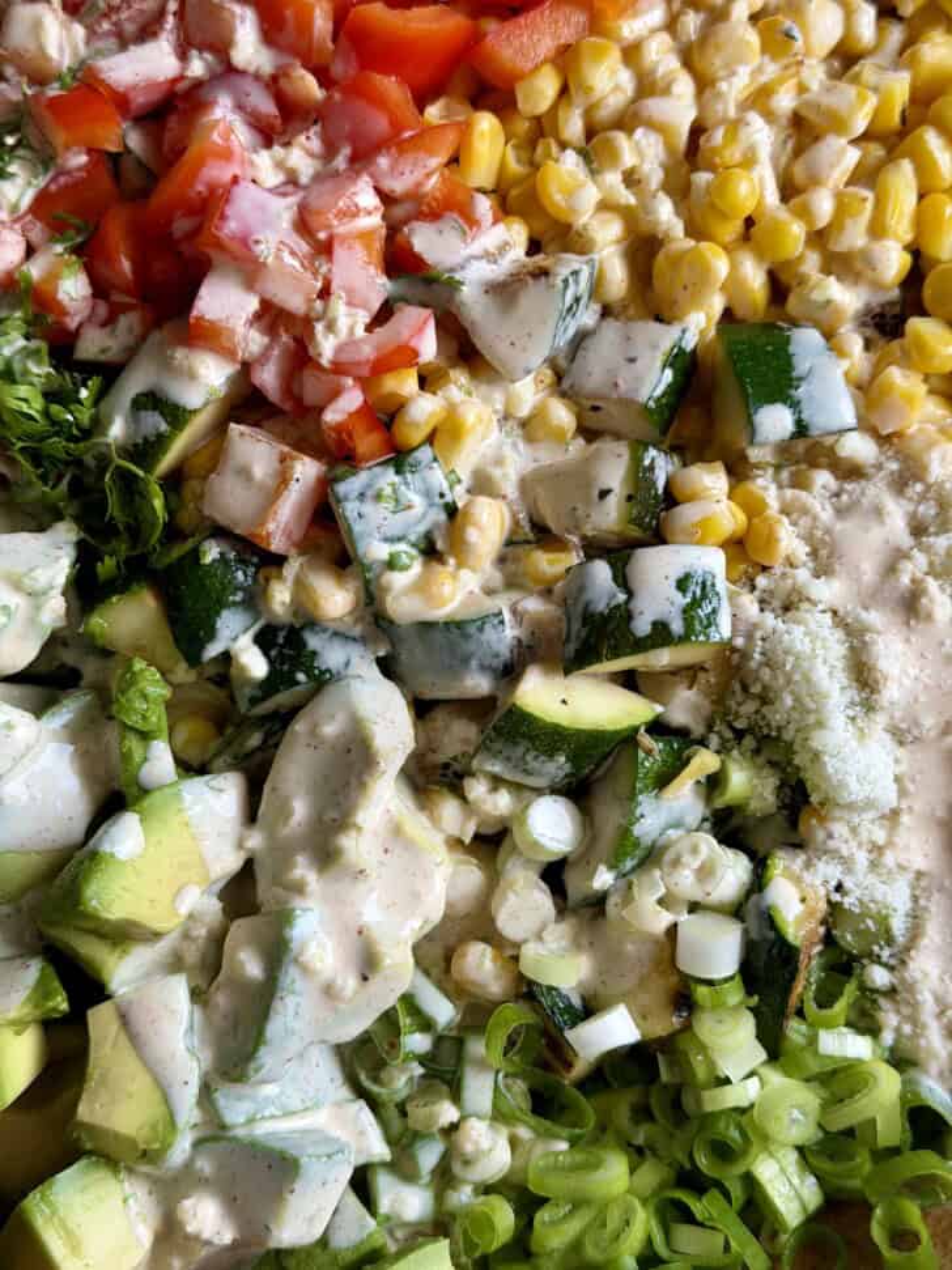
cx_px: 476
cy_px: 635
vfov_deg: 39.7
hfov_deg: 30.3
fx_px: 1760
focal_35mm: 48
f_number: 1.8
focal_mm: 6.8
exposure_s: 1/121
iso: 64
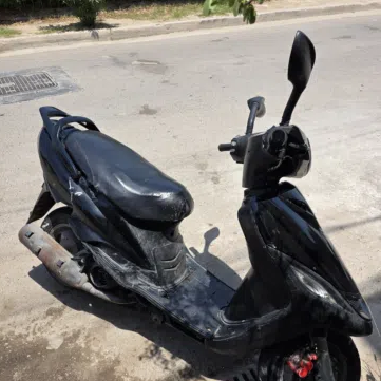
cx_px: 183
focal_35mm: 30
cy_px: 213
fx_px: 374
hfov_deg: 54.0
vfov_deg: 53.9
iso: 80
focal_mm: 6.3
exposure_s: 1/5153
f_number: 1.7
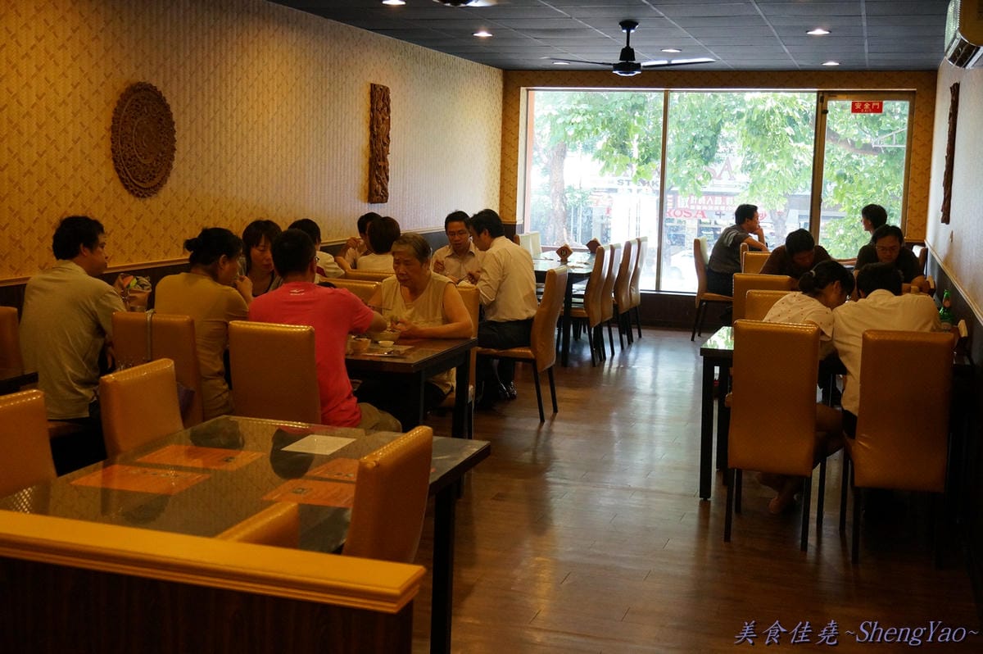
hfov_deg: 45.0
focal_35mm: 44
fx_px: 1187
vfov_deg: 30.8
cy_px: 327
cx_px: 492
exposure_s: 1/160
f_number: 4.5
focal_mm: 29
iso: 1600
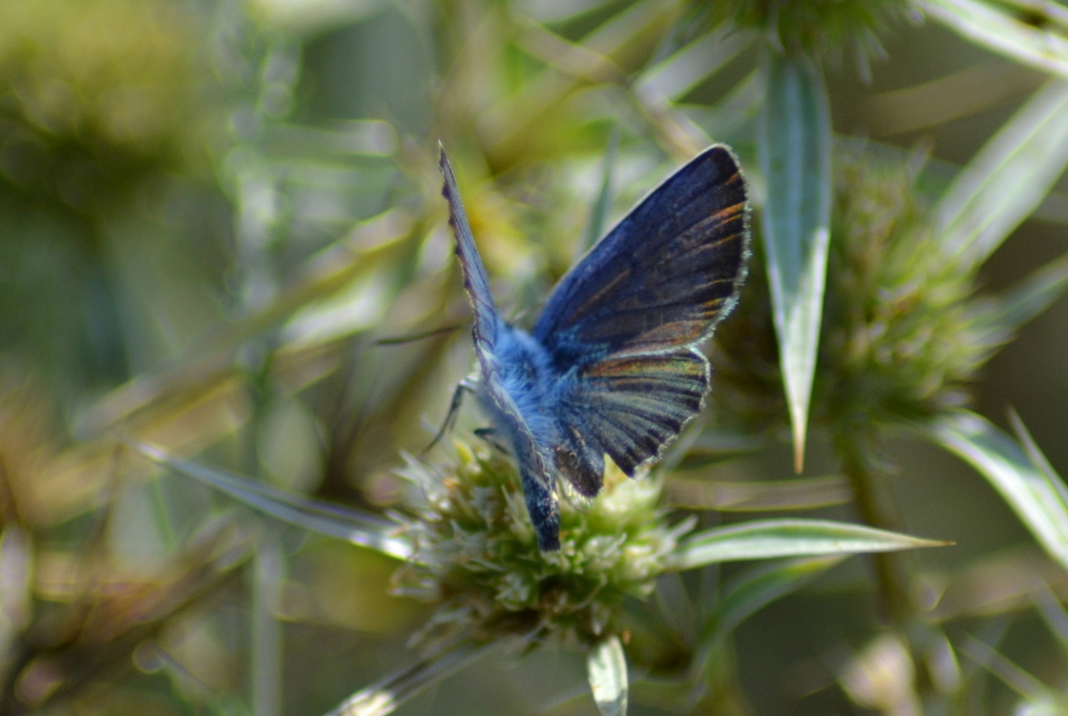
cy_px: 358
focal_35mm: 450
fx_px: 13375
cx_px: 534
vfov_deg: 3.1
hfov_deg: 4.6
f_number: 5.6
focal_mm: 300
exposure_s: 1/1600
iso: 400
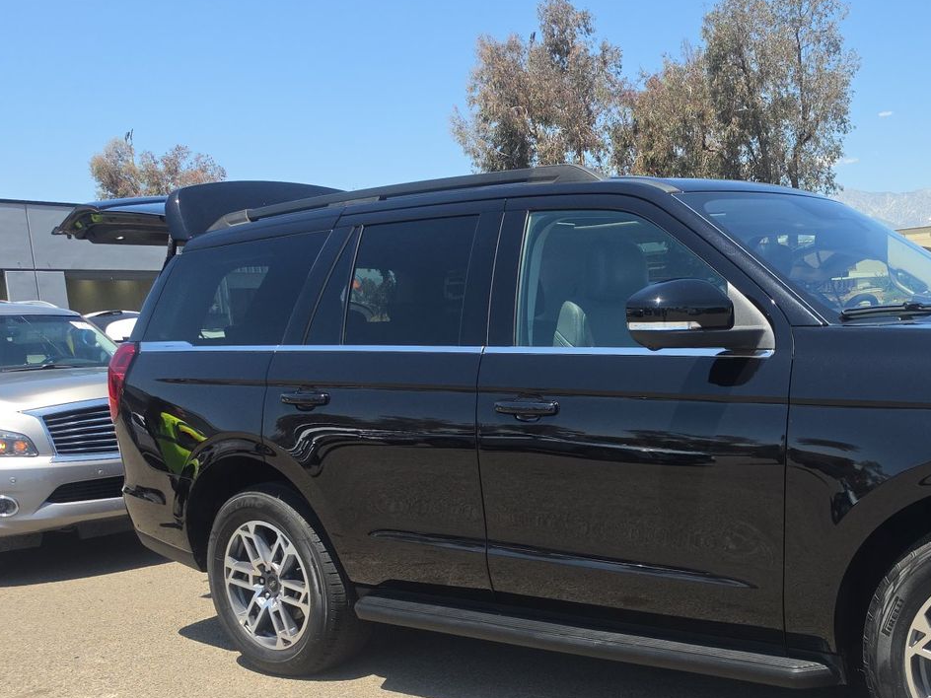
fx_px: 1049
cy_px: 522
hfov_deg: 45.6
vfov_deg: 36.0
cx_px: 734
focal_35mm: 39
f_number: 1.4
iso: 63
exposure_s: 1/3390
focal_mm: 6.5
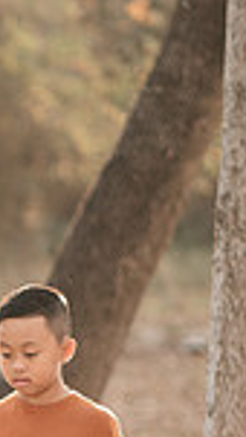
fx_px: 4056
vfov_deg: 6.1
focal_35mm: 350
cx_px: -347
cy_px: 441
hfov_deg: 3.4
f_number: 1.8
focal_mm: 85
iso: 125
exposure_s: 1/500
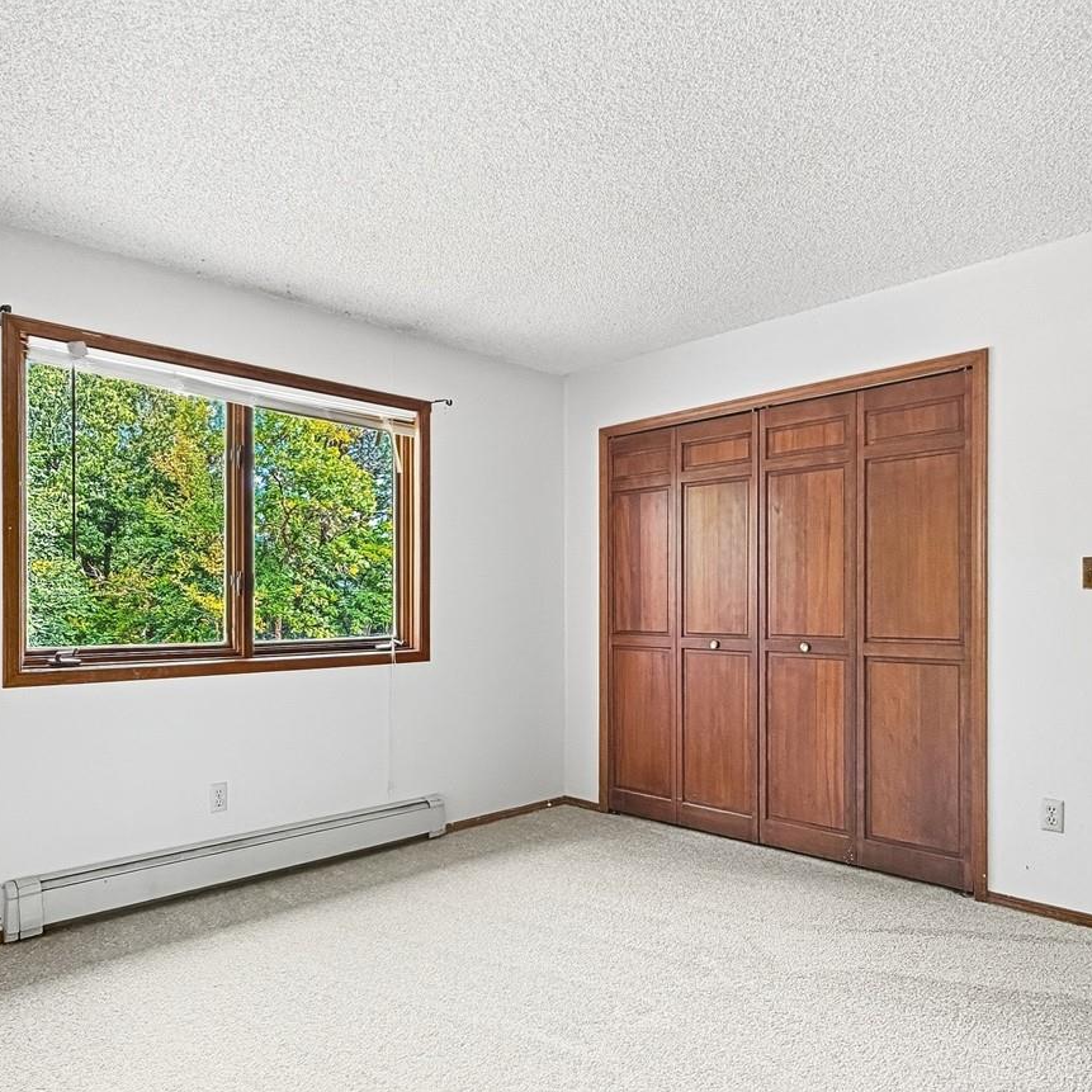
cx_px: 519
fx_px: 821
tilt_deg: -0.9
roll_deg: +0.7
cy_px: 608
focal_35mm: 23
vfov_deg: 67.1
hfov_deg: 67.2
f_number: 2.2
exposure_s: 1/121
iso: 160
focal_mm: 2.2
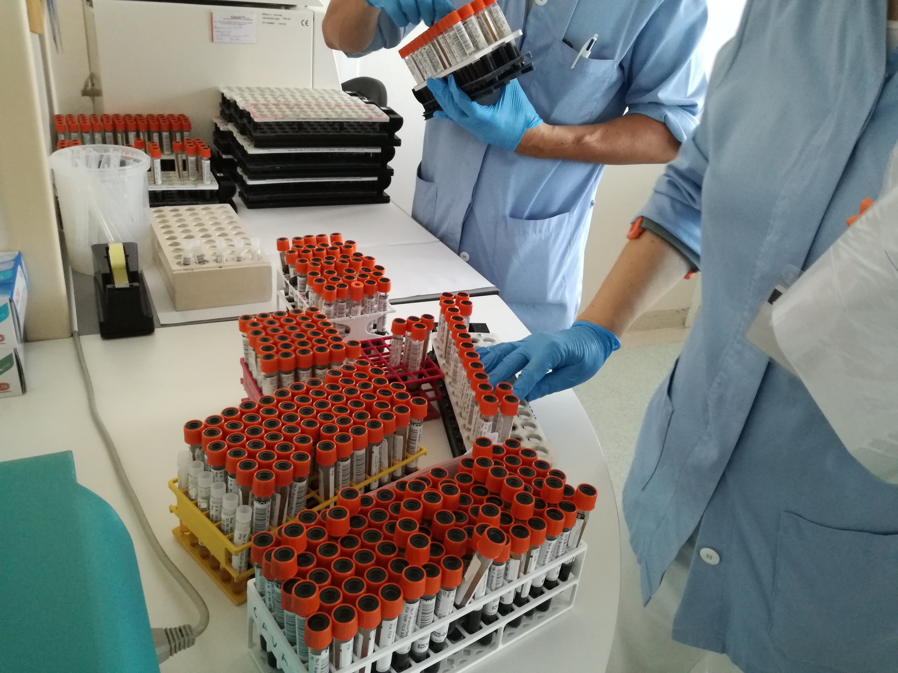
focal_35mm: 27
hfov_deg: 65.3
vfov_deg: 51.4
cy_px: 336
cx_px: 449
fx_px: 700
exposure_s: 1/33.3
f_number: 2
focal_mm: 3.79
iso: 400
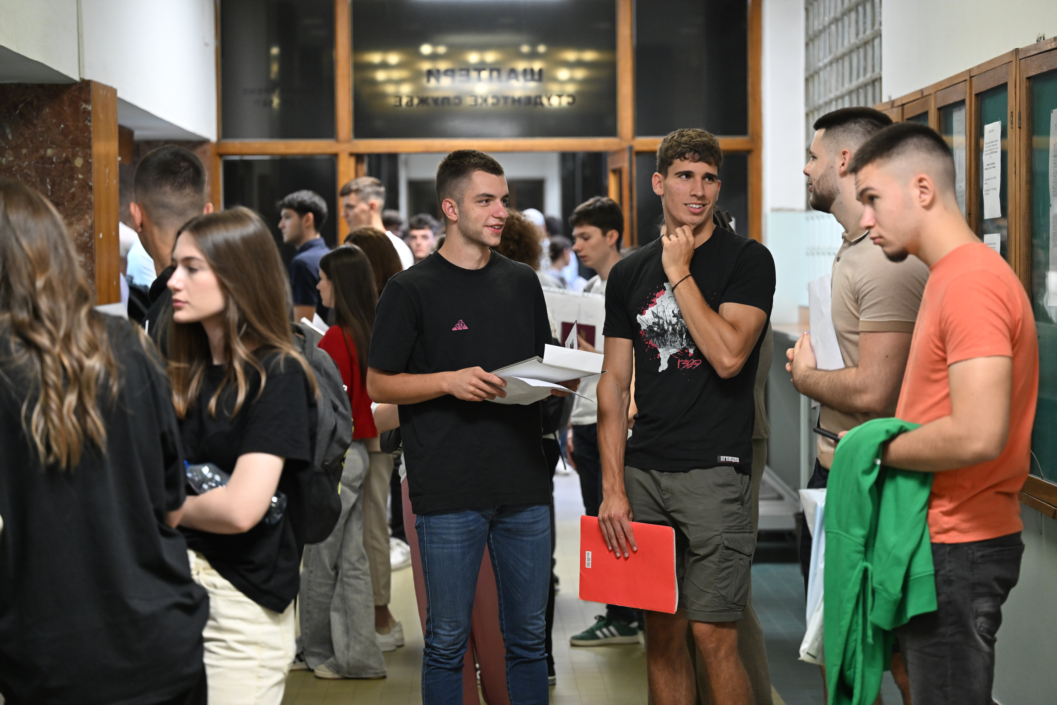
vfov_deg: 19.5
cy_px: 352
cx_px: 528
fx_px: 2055
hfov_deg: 28.8
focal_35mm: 70
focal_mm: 70
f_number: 2.8
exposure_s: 1/200
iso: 2000
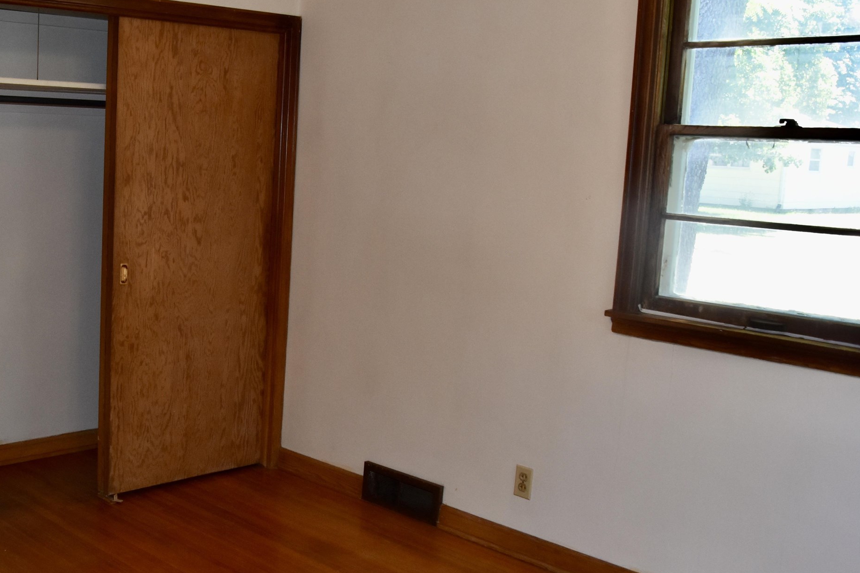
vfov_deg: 33.4
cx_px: 214
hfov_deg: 46.7
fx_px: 956
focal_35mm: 40
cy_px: 287
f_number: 5.6
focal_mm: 16
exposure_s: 1/125
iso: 800
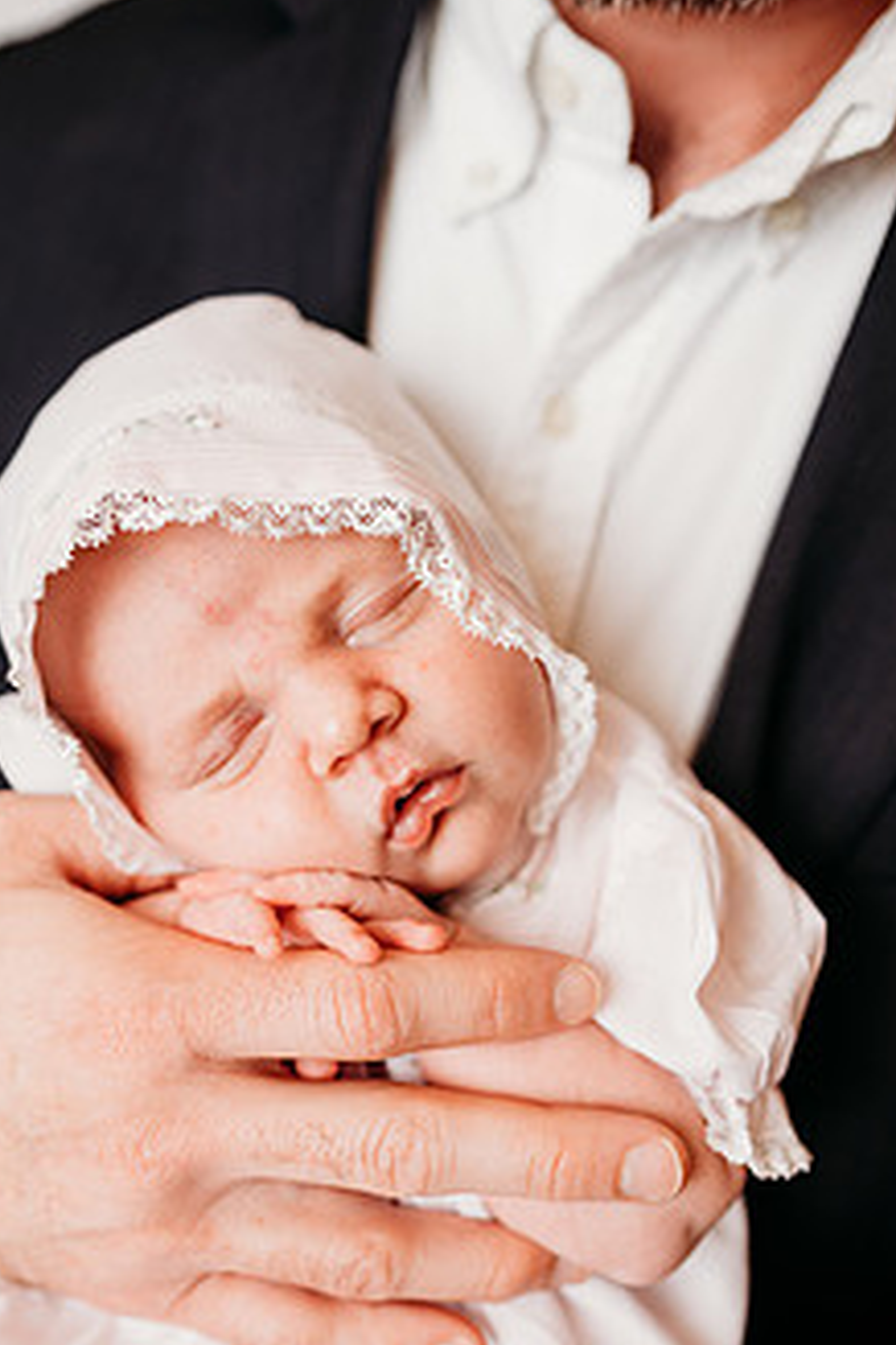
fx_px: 1232
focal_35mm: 33
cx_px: 321
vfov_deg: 56.4
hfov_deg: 39.6
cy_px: 860
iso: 100
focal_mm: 24
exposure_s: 1/200
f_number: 2.8
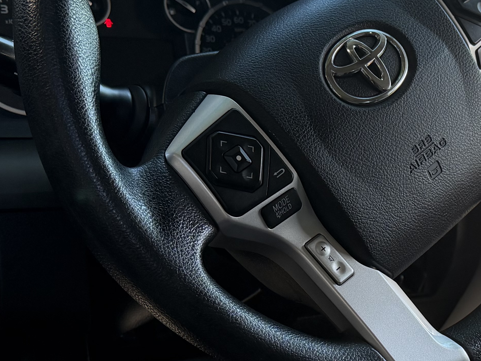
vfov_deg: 20.0
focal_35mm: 73
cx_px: 393
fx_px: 1014
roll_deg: -3.6
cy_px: 262
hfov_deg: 26.1
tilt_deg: -19.5
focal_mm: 6.76
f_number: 1.78
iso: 125
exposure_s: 1/164
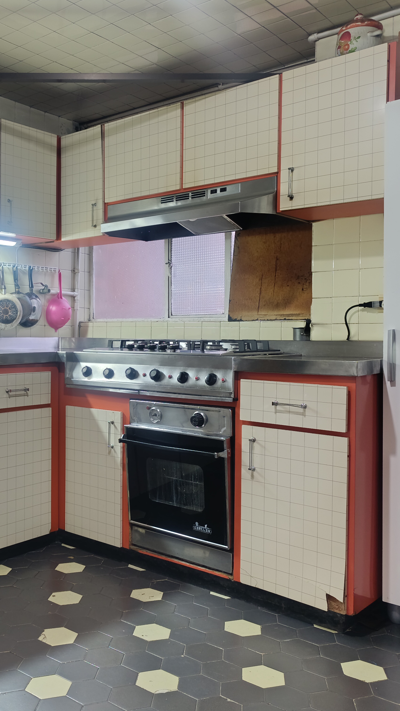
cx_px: 79
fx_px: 641
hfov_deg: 33.6
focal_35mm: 34
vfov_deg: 58.0
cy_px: 352
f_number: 1.6
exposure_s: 1/30
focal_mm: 6.14
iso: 500
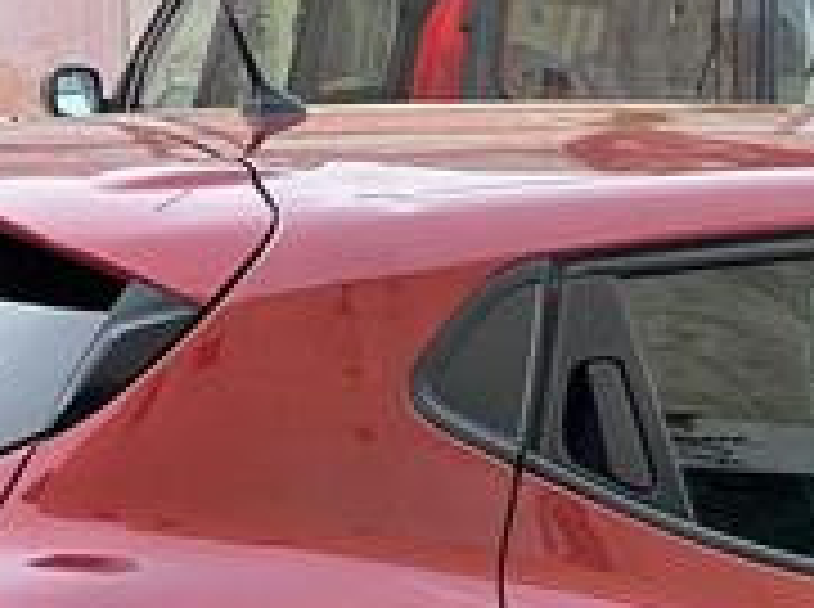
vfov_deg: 5.3
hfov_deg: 7.0
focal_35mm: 278
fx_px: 6524
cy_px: 844
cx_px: 1304
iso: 80
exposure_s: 1/121
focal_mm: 9
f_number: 2.8
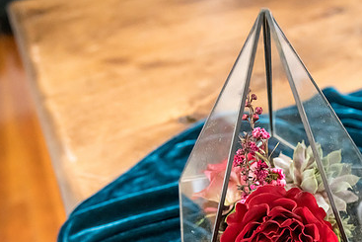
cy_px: 174
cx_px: 282
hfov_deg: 39.0
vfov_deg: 27.3
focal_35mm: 49
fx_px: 493
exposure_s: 1/320
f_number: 3.5
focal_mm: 31
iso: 12800
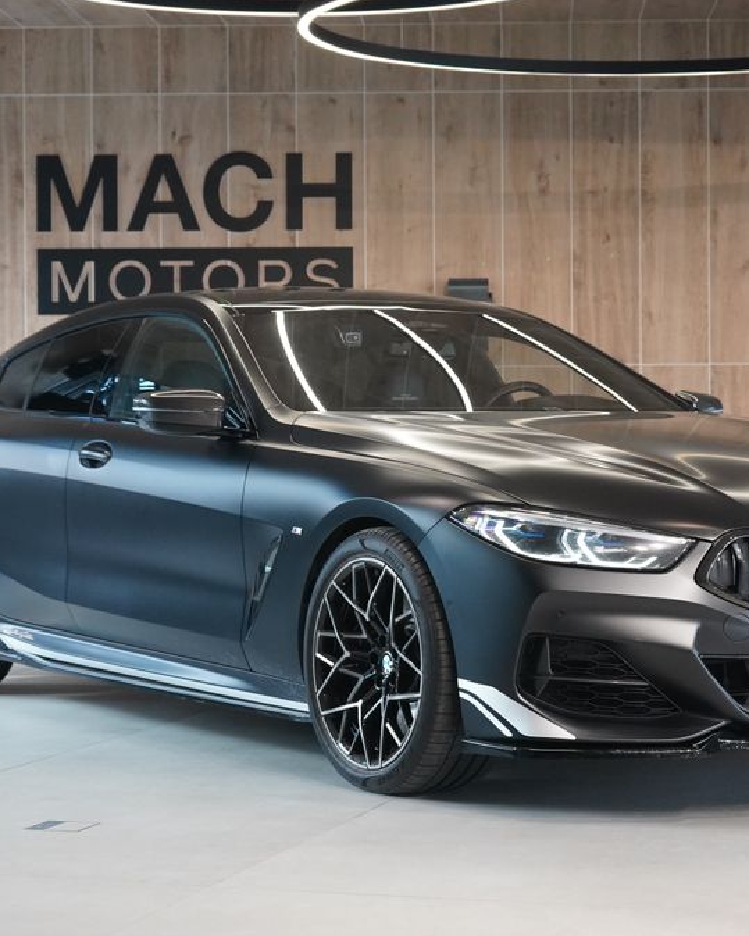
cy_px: 470
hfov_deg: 17.6
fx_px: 2411
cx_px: 456
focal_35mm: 87
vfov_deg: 22.0
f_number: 5.6
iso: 5000
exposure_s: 1/160
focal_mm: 61
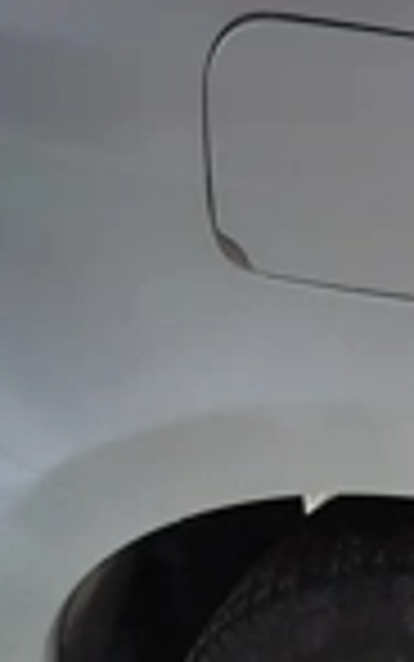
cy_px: 216
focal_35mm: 108
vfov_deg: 19.2
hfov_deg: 10.3
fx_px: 1948
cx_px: 1040
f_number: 1.7
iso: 485
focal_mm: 4.71
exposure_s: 1/50.1
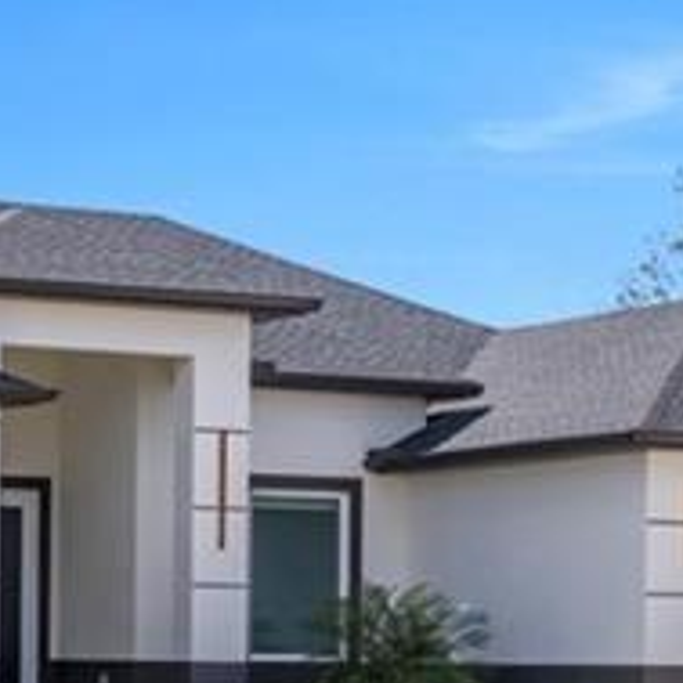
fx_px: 3081
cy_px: 643
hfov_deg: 12.6
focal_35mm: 138
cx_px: 137
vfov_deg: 12.5
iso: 100
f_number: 8
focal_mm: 20
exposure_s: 1/320
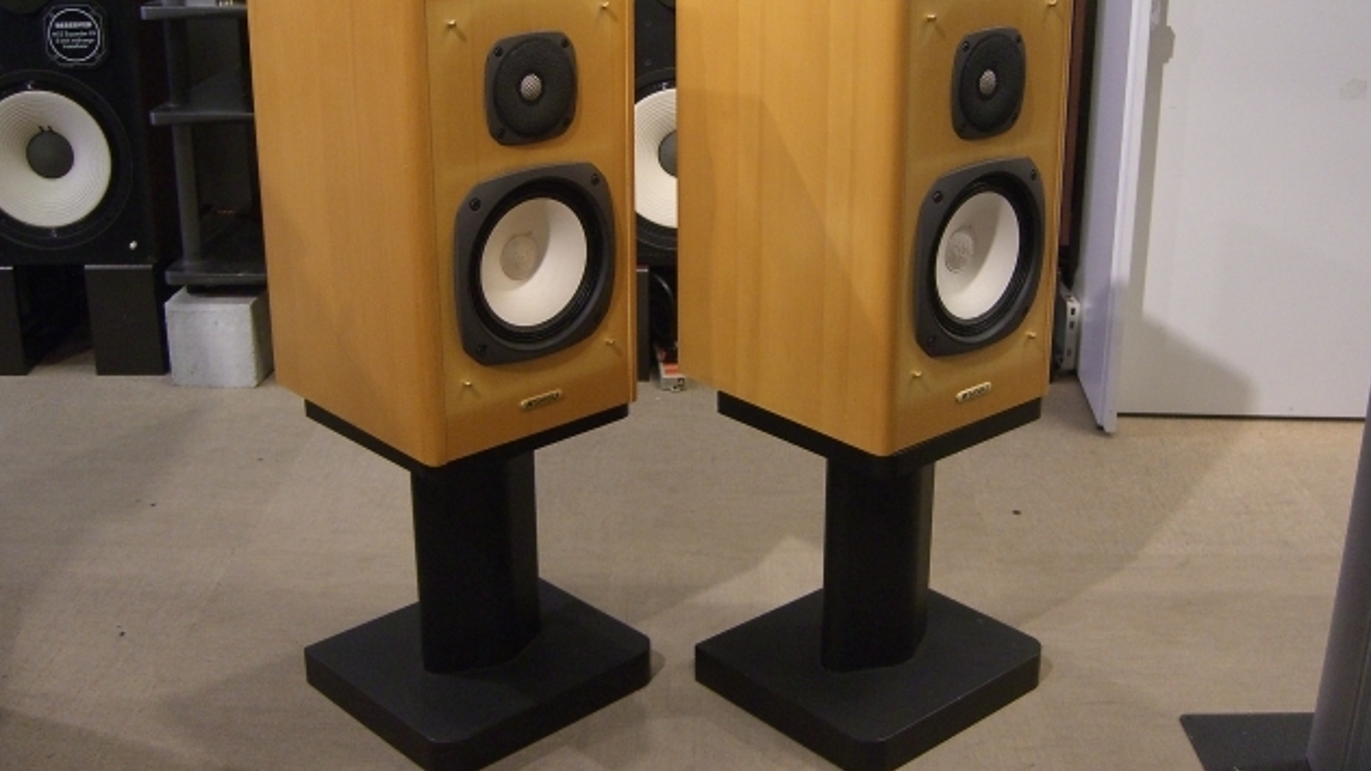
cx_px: 689
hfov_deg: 48.4
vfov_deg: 28.2
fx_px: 1527
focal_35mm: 42
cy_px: 276
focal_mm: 7.9
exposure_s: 1/30
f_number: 2.8
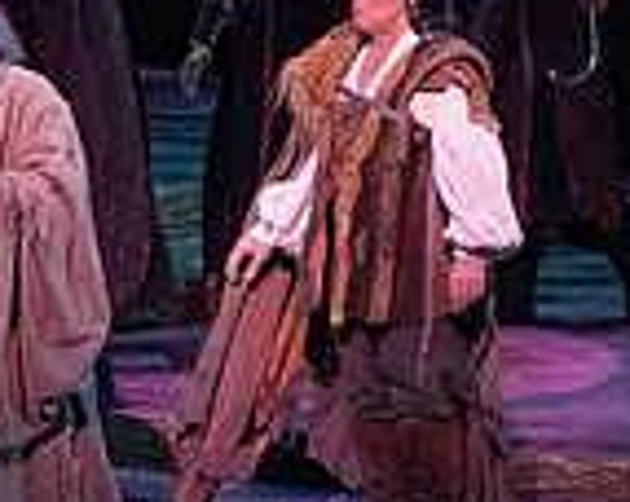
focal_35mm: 480
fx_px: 8938
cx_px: -335
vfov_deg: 3.2
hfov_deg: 4.0
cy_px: -29
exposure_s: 1/320
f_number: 10
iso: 20000
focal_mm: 126
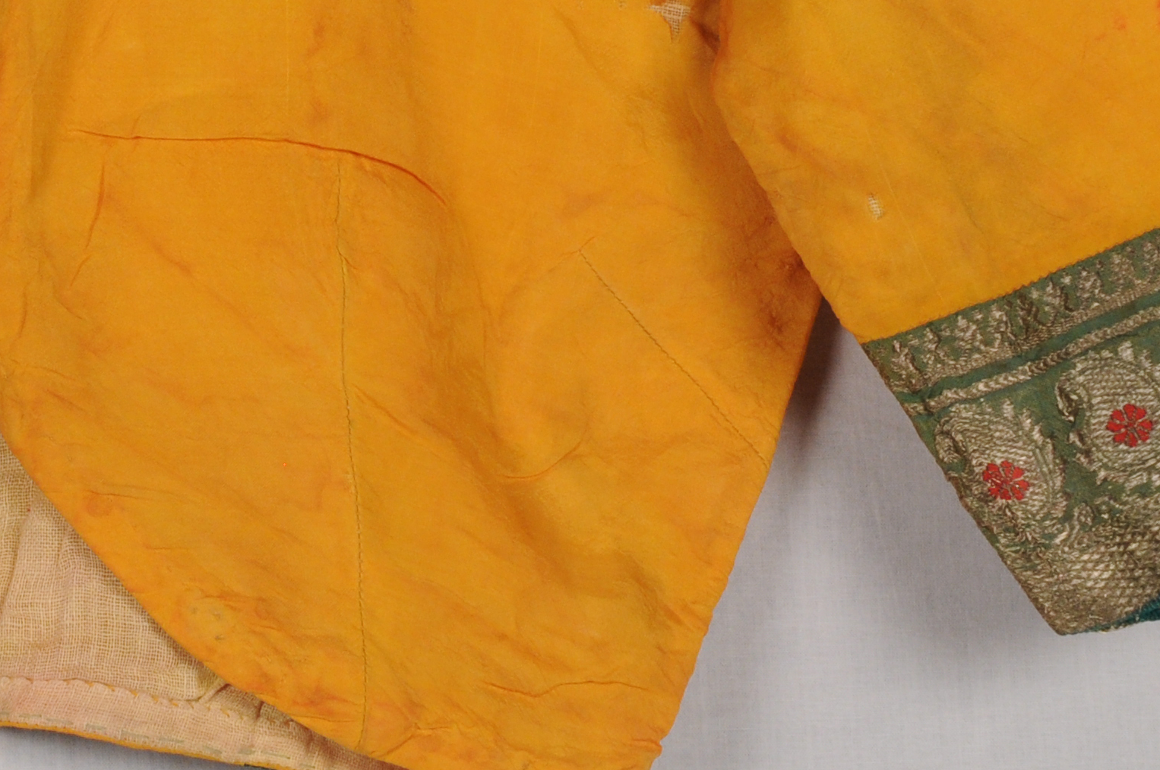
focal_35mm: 337
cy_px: -79
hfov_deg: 6.1
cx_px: -22
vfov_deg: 4.1
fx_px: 10845
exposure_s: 1/6
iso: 400
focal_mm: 80
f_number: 16
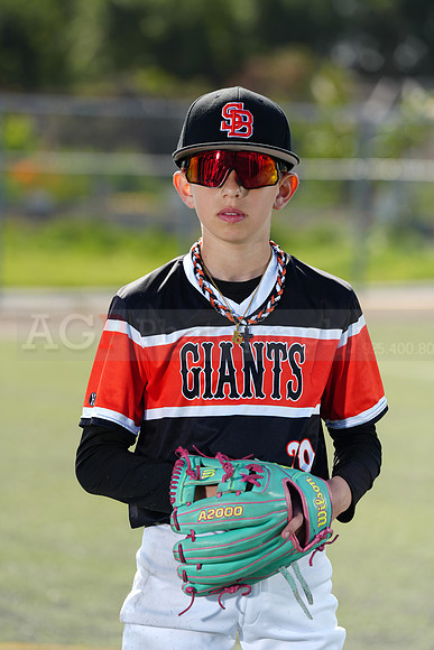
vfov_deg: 10.3
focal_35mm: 200
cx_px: 217
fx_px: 3614
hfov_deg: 6.9
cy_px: 325
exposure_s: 1/250
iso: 64
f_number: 5
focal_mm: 200
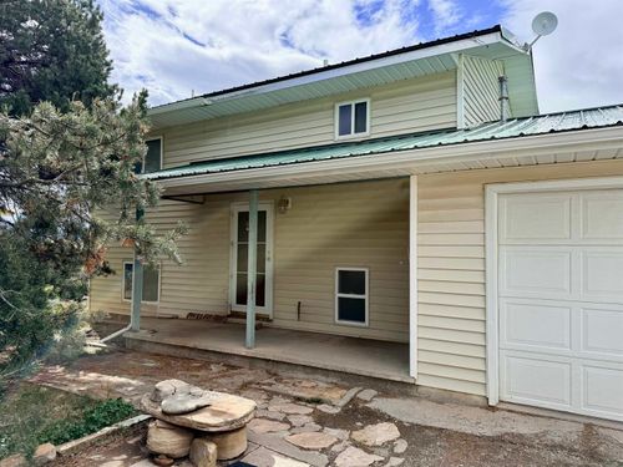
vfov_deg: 56.8
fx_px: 432
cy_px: 234
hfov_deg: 71.6
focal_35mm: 24
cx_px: 312
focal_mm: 6.76
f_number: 1.78
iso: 125
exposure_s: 1/4405
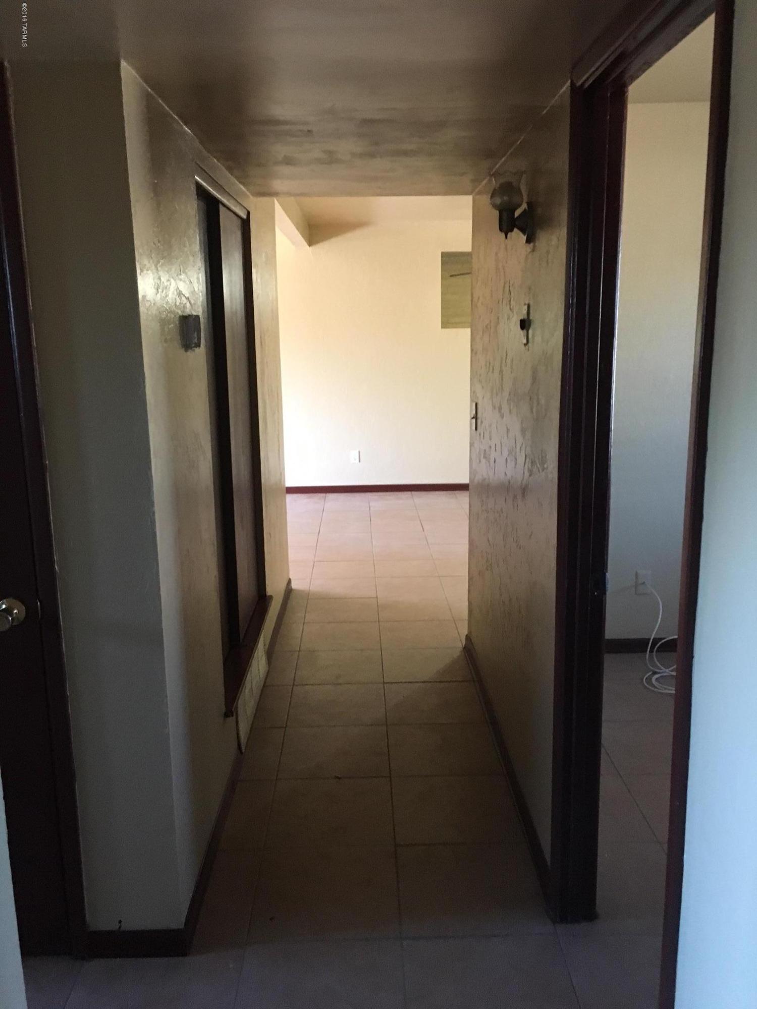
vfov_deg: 61.7
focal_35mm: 29
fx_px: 846
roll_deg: +1.9
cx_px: 378
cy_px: 504
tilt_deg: -13.7
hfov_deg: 48.2
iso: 200
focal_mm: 4.15
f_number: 2.2
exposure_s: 1/30
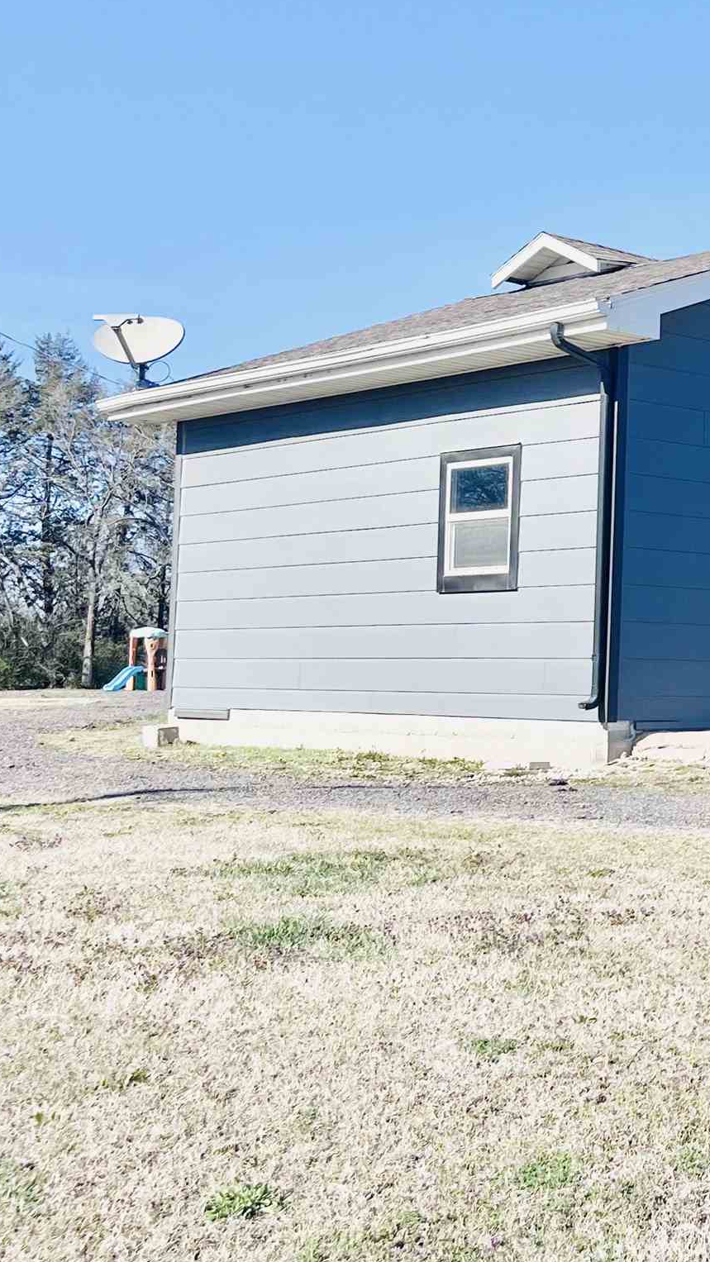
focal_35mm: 57
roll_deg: -0.4
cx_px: 1046
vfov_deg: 36.6
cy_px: 603
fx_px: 1908
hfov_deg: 18.7
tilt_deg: +1.4
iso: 50
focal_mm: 5.1
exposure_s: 1/3311
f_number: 1.6
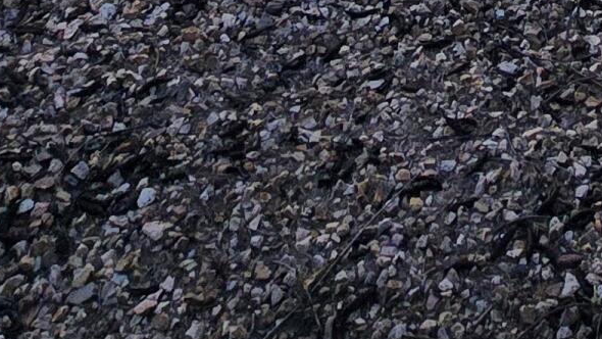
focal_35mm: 72
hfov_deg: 27.1
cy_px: -743
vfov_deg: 10.4
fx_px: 1149
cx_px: 652
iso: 50
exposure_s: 1/1050
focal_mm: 2.2
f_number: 2.2
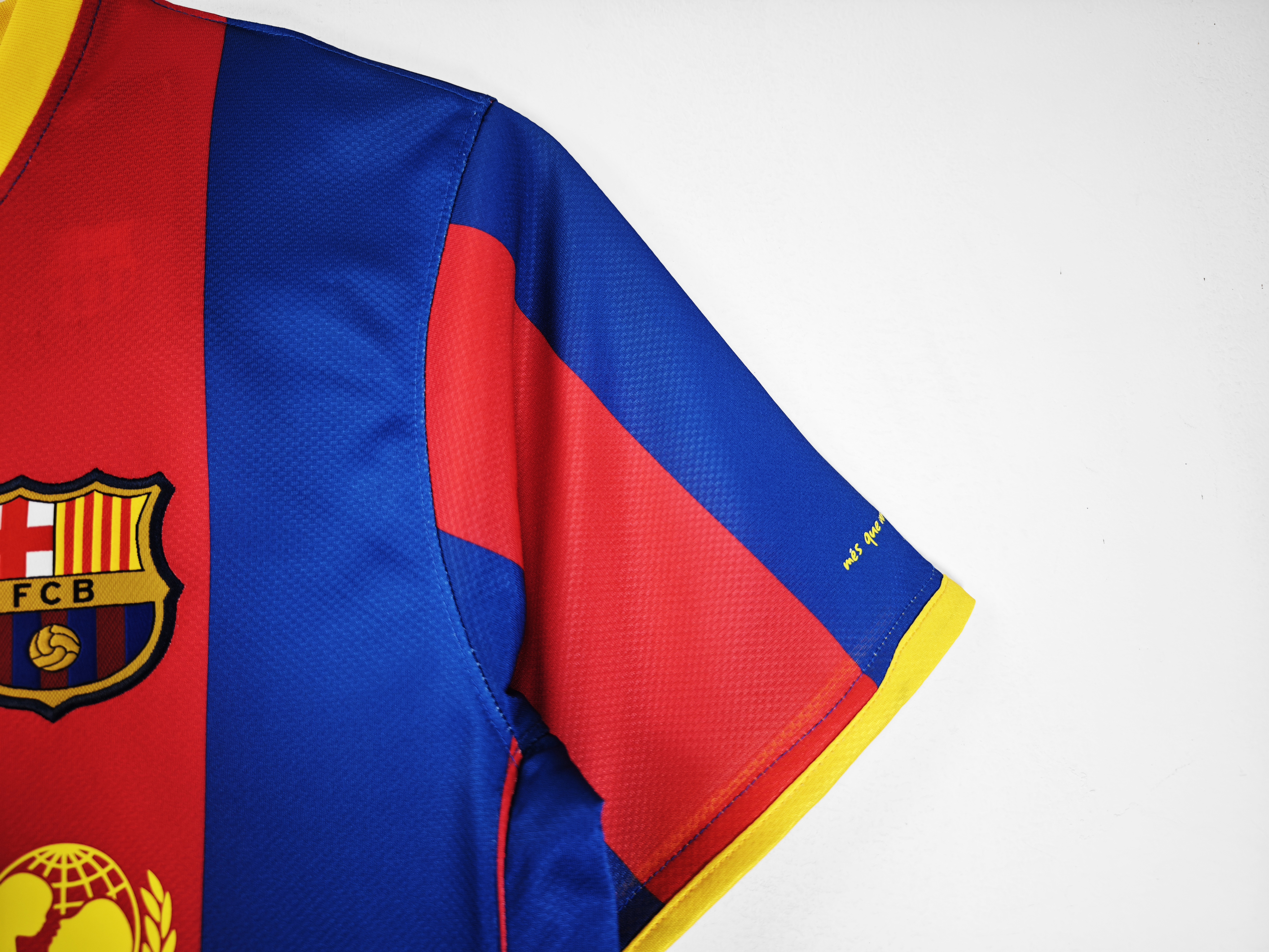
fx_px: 843
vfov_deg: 58.9
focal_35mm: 23
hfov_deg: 73.9
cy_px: 476
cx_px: 634
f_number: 1.75
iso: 96
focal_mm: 8.67
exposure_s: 1/100
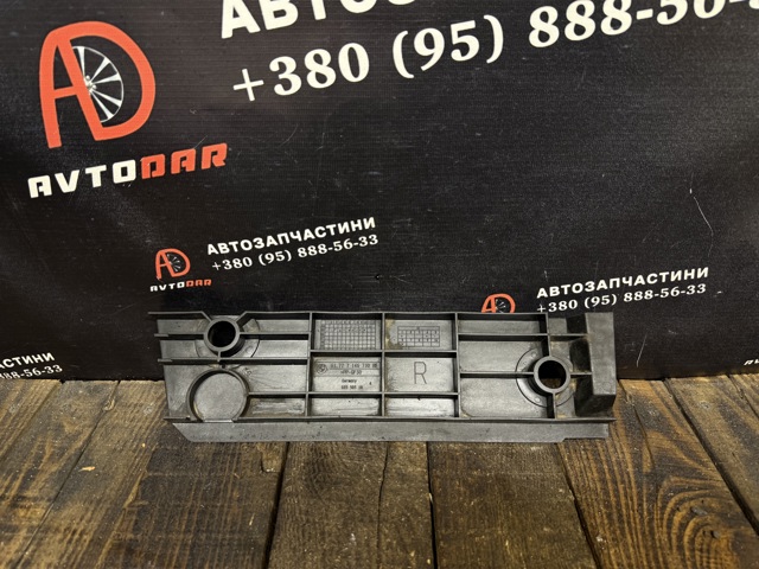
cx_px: 380
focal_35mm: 24
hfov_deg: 71.6
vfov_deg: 56.8
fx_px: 526
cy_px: 284
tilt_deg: -29.9
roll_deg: +0.8
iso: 200
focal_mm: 6.76
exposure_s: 1/50
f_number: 1.78
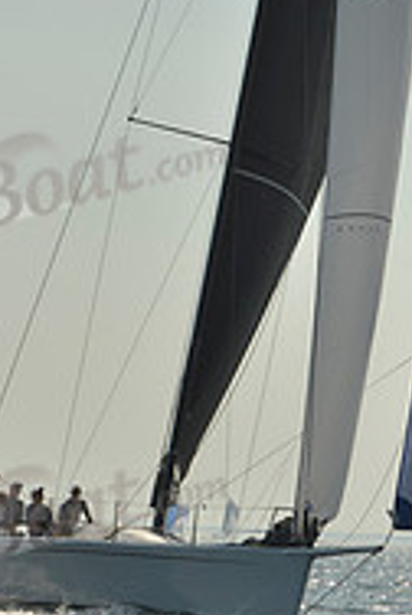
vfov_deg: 7.4
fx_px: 4737
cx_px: 397
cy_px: -13
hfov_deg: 5.0
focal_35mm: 277
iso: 200
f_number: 9
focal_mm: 90
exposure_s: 1/1600
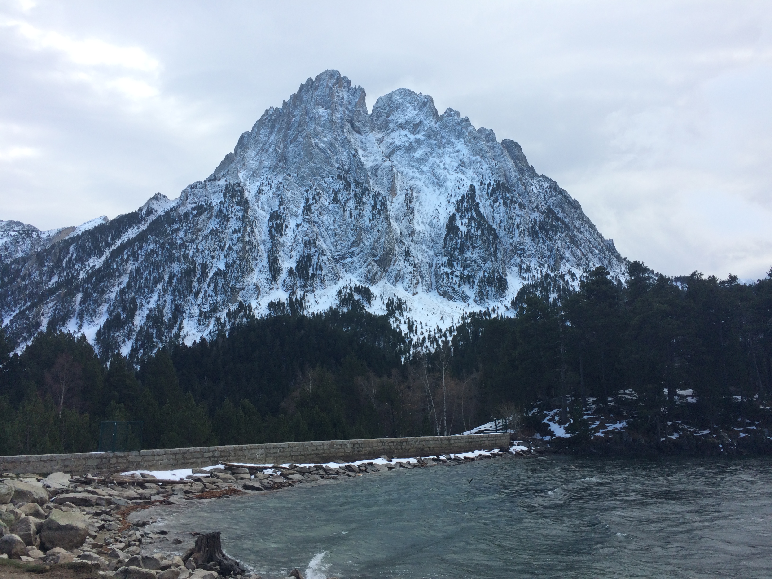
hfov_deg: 61.7
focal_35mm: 29
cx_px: 386
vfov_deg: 48.2
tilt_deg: +11.2
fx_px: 647
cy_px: 290
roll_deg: +0.1
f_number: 2.2
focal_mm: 4.15
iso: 32
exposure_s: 1/323
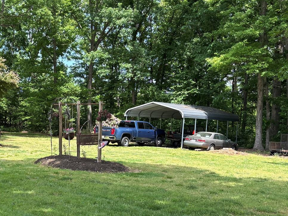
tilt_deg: -6.0
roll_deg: +0.7
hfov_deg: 33.7
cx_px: 48
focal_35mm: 55
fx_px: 458
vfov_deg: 26.4
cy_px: 140
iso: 50
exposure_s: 1/769
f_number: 1.6
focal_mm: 5.96
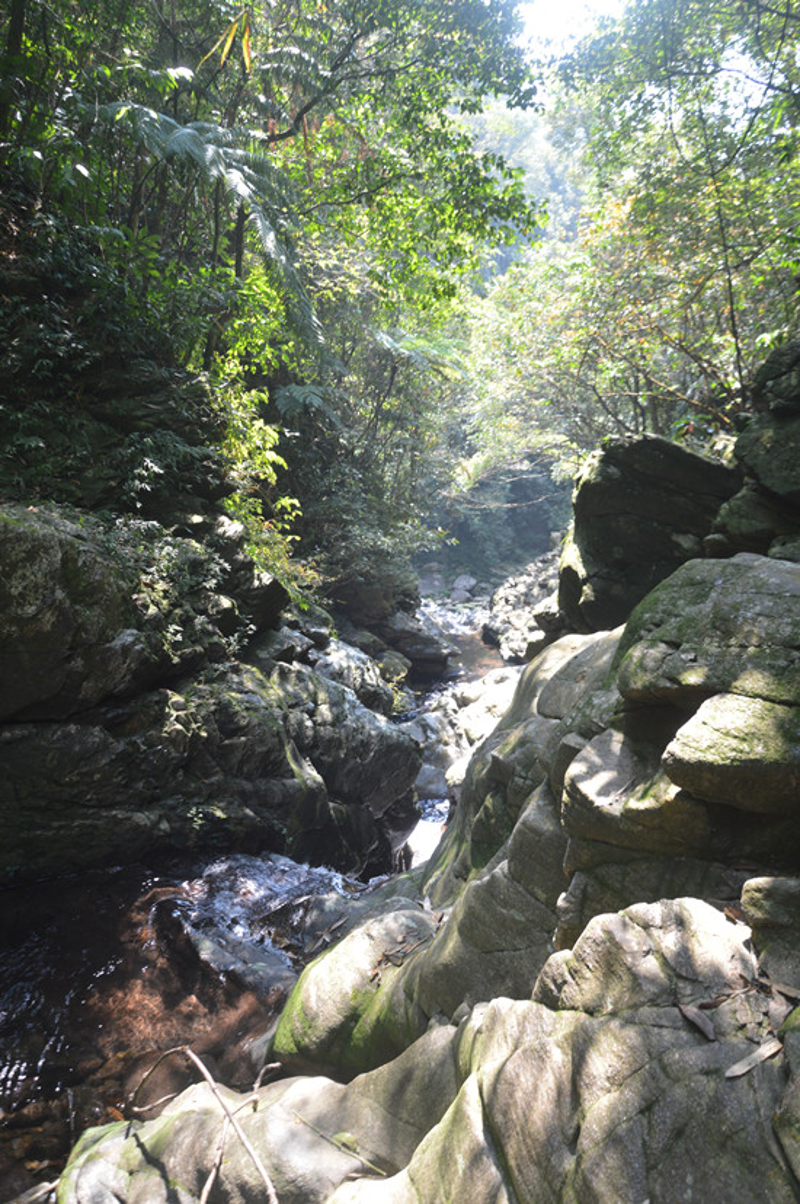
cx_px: 400
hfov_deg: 47.9
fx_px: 901
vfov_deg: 67.4
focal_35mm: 27
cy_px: 602
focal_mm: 18
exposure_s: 1/30
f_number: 4.5
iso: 100
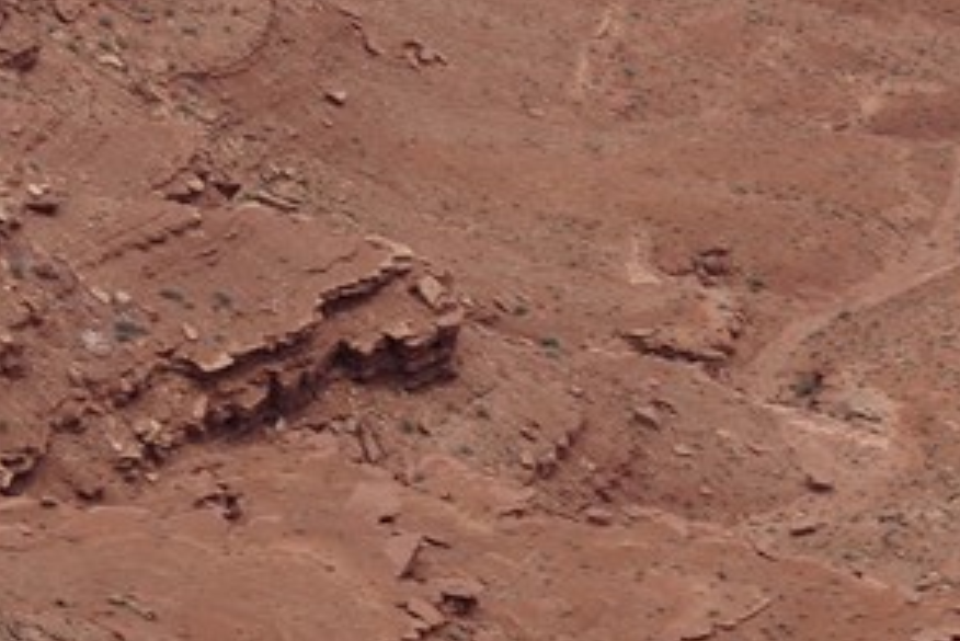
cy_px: -1256
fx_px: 7310
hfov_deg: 7.5
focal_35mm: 274
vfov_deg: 4.8
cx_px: 809
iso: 100
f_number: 13
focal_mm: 40
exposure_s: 1/100
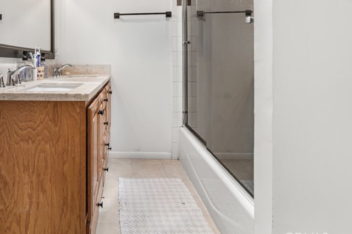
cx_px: 124
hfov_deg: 72.0
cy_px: 58
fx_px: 235
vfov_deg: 50.8
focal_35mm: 24
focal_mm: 10
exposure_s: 1/4
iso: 100
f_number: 7.1
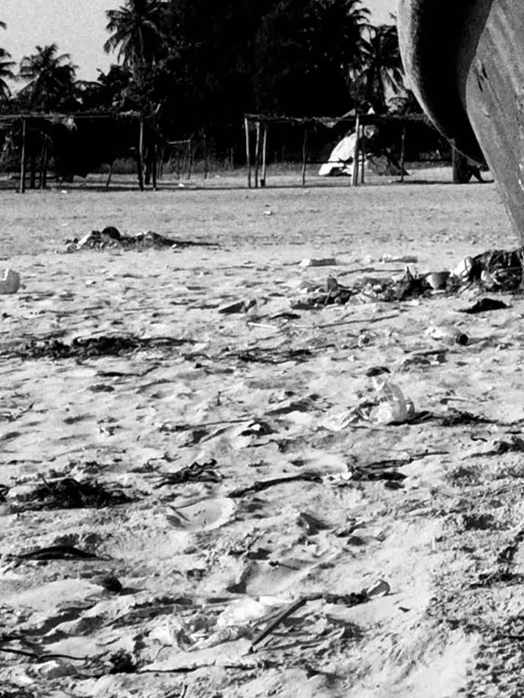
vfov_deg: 18.7
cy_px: -160
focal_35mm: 99
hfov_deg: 13.8
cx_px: 843
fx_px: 1998
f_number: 2.2
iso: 32
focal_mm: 4.15
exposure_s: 1/1412
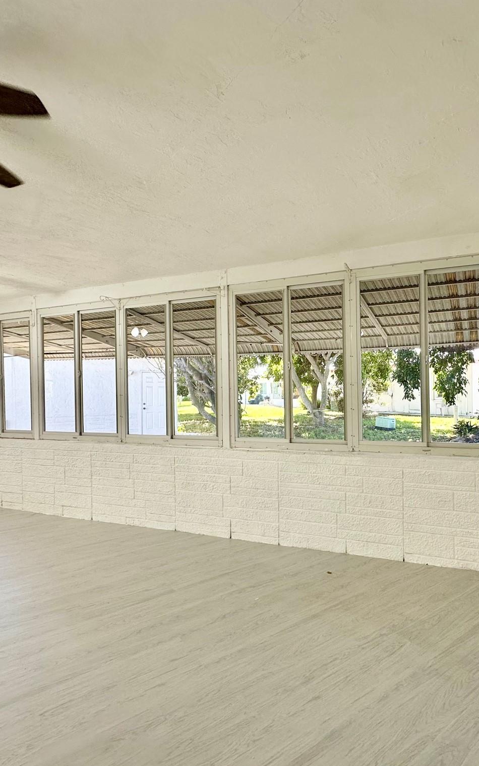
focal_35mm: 20
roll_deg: +1.0
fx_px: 418
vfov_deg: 85.1
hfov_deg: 57.9
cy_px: 386
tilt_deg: -0.2
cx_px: 331
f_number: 2.2
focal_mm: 2.22
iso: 50
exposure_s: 1/99
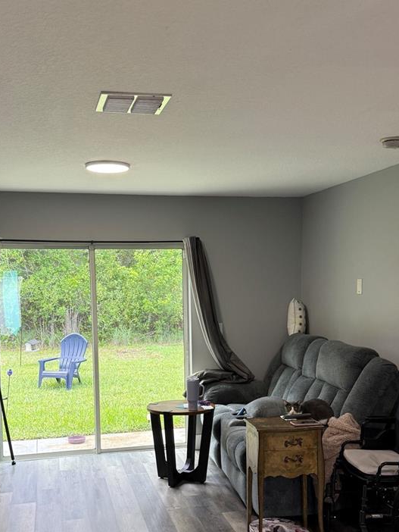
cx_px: 208
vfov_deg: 45.2
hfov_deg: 35.2
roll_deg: -0.7
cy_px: 346
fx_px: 630
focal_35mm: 41
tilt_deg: -6.7
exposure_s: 1/120
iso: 160
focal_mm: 6.76
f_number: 1.78
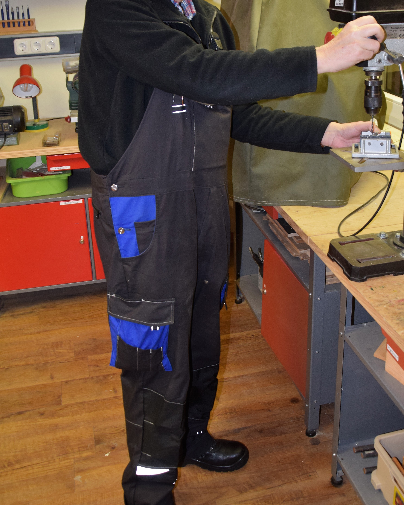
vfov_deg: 43.4
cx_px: 237
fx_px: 613
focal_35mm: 41
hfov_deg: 36.4
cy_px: 128
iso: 800
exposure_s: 1/60
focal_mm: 18
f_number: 4
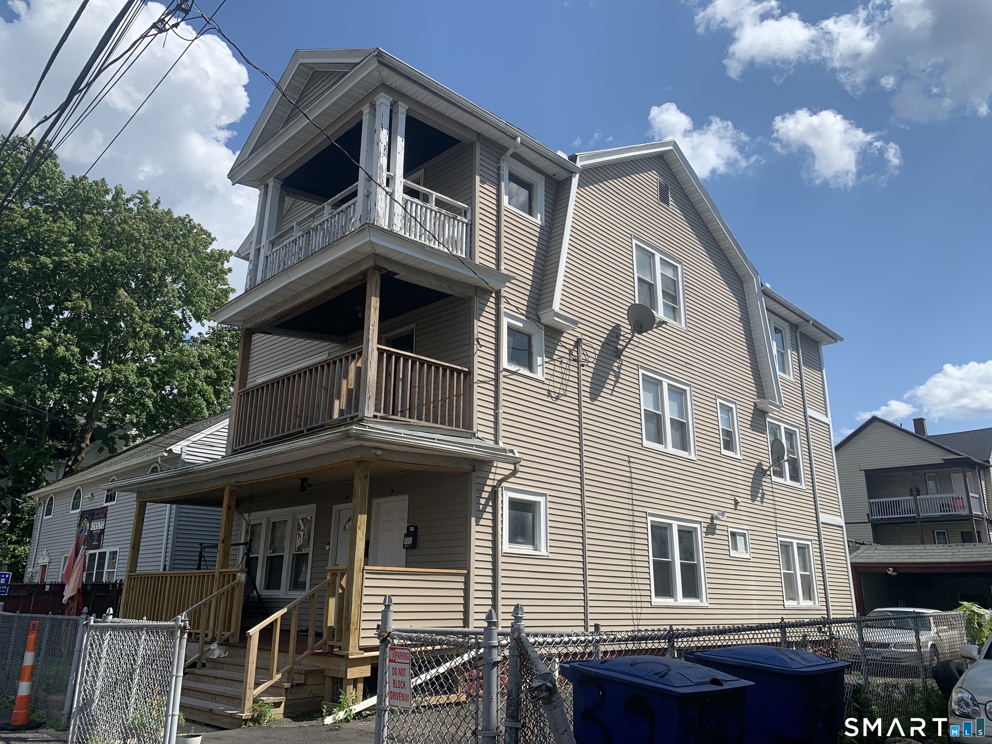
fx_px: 745
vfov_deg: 53.1
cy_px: 372
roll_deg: -0.6
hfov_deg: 67.3
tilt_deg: +16.5
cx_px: 496
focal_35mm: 26
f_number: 1.8
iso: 25
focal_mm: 4.25
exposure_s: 1/2915
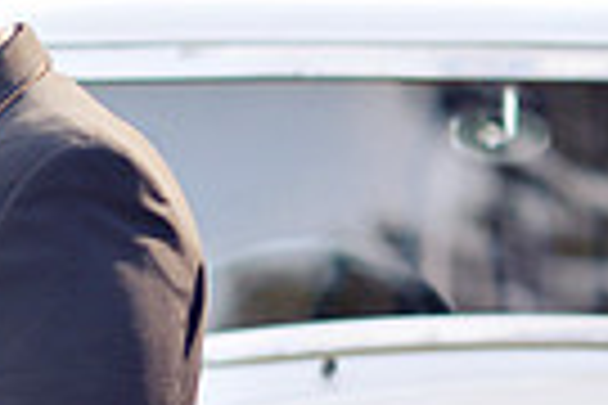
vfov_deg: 3.8
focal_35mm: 366
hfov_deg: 5.6
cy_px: 405
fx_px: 6181
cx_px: -311
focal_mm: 85
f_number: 2.8
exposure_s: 1/500
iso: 200
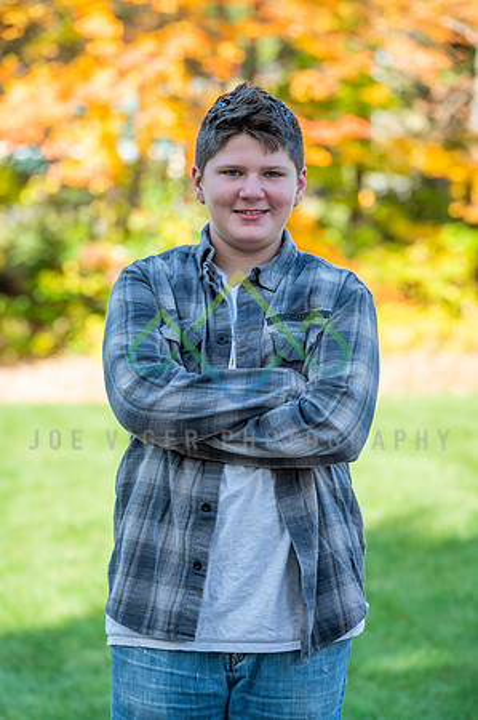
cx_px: 239
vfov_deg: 10.3
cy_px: 360
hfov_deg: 6.9
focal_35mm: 200
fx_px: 3992
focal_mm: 200
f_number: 6.3
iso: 100
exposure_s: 1/125
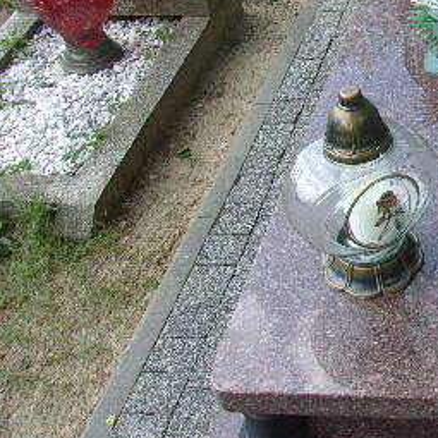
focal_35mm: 60
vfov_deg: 27.5
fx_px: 859
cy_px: 41
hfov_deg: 25.3
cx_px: 546
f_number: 3
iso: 80
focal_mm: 4.9
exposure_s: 1/210
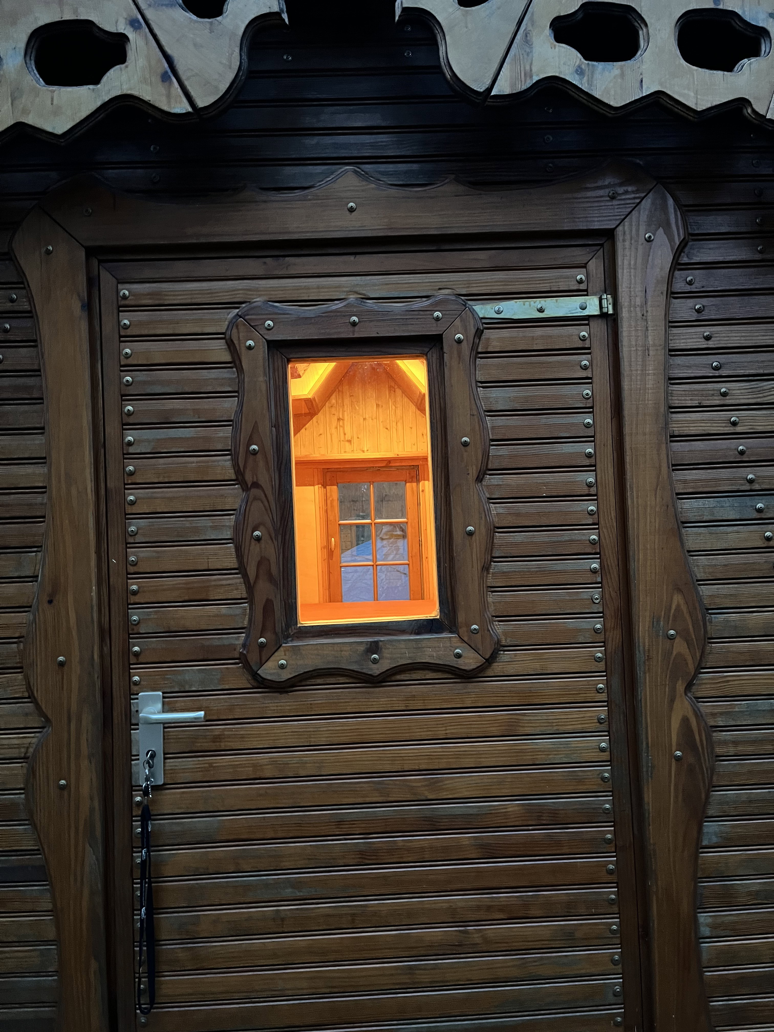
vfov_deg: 67.3
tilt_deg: +1.5
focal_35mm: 26
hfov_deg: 53.1
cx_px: 387
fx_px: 775
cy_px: 516
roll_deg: +2.0
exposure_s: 1/25
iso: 1000
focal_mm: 5.1
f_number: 1.6
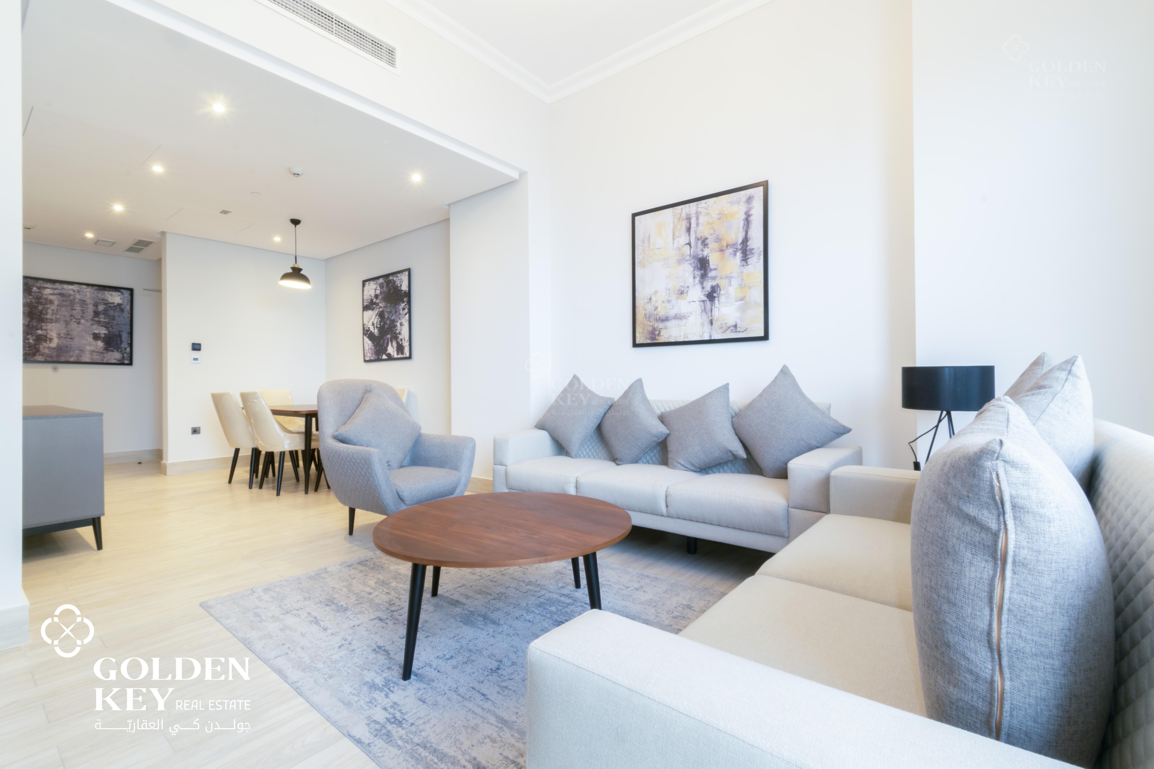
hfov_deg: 100.4
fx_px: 481
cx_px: 577
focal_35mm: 15
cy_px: 384
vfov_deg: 77.3
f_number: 22
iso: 100
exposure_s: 1.6
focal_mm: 10
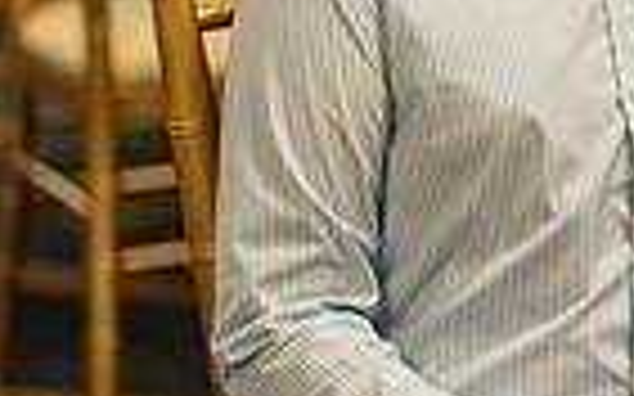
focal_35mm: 210
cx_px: 1007
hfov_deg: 9.6
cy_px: 74
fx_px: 3627
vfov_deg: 6.2
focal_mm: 50
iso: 1250
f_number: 1.2
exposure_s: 1/320
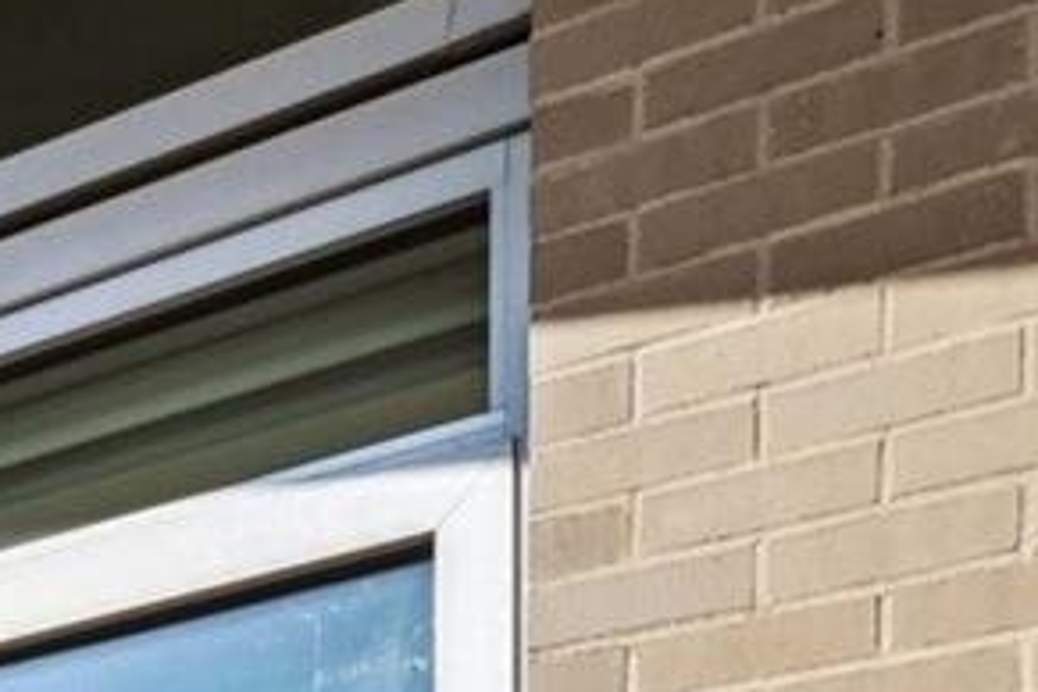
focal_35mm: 77
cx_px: -414
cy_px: 1573
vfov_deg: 13.7
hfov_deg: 22.6
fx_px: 2220
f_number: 10
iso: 400
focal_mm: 14
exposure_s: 1/640
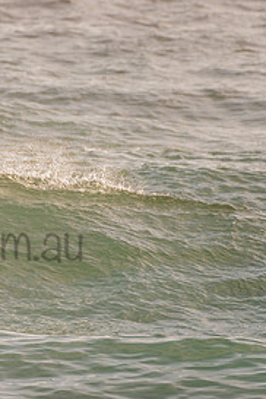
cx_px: -82
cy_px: 219
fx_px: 14418
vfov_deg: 1.6
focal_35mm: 1301
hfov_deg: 1.1
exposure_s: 1/2000
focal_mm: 500
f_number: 5.6
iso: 160
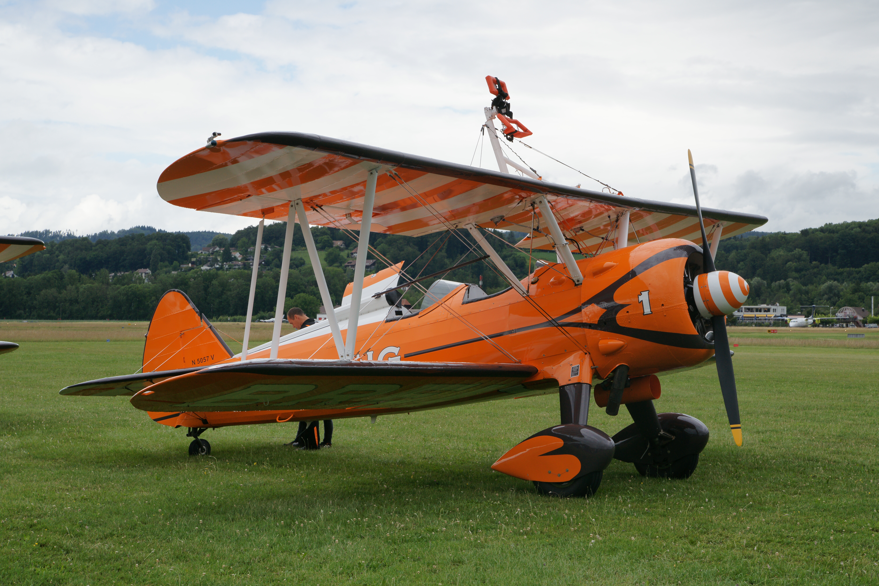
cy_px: 293
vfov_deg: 22.6
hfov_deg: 33.4
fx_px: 1465
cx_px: 440
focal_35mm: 60
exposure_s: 1/200
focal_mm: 60
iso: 200
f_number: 11
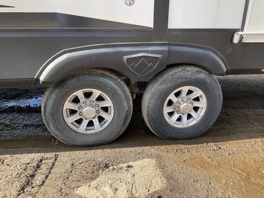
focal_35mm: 29
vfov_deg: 48.2
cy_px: 99
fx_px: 221
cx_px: 132
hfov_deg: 61.7
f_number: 1.8
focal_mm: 3
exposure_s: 1/215
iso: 25
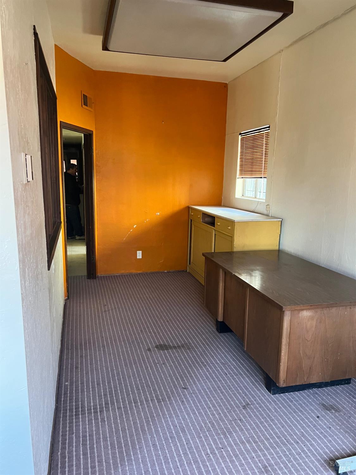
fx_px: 357
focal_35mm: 26
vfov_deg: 67.3
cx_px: 178
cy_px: 238
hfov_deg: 53.1
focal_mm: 5.7
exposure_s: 1/60
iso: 400
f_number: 1.5
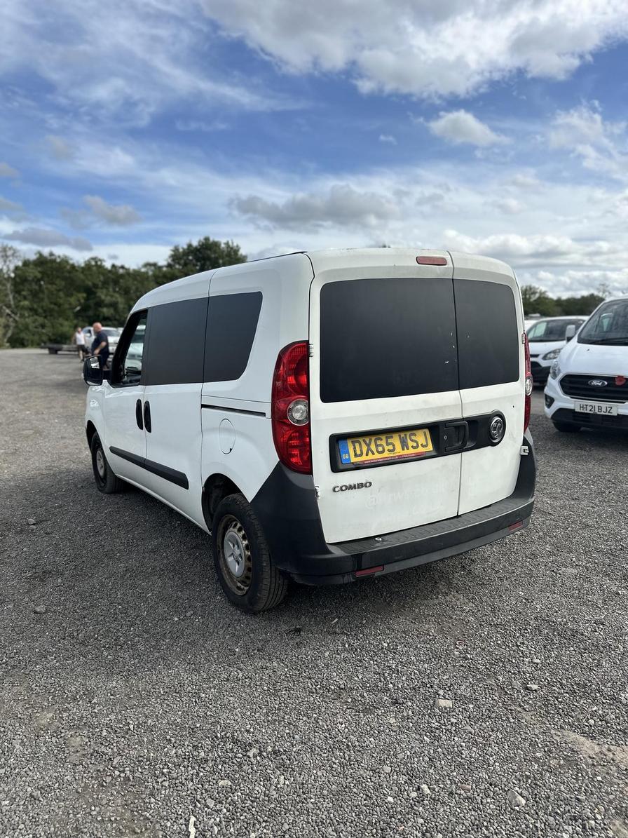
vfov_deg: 71.6
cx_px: 314
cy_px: 419
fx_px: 581
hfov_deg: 56.8
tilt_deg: -10.3
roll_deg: +0.4
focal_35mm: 24
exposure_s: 1/4762
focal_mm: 6.86
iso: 80
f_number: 1.78
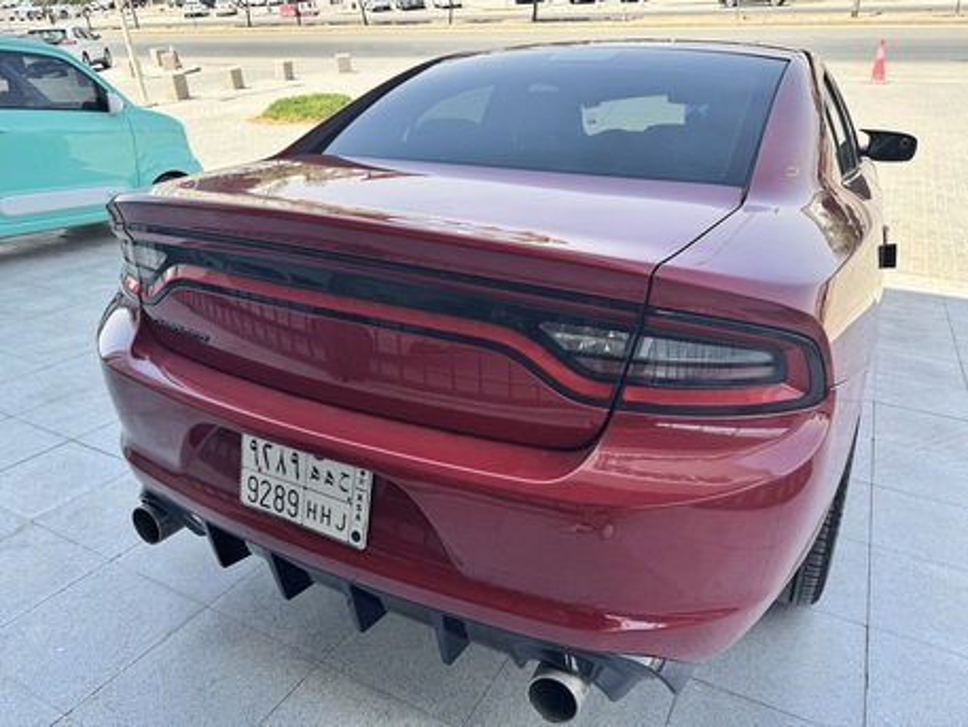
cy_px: 364
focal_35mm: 24
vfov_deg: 56.8
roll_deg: +4.2
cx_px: 484
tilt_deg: -29.4
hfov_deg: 71.6
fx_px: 671
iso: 80
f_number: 1.78
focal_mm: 6.76
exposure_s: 1/980
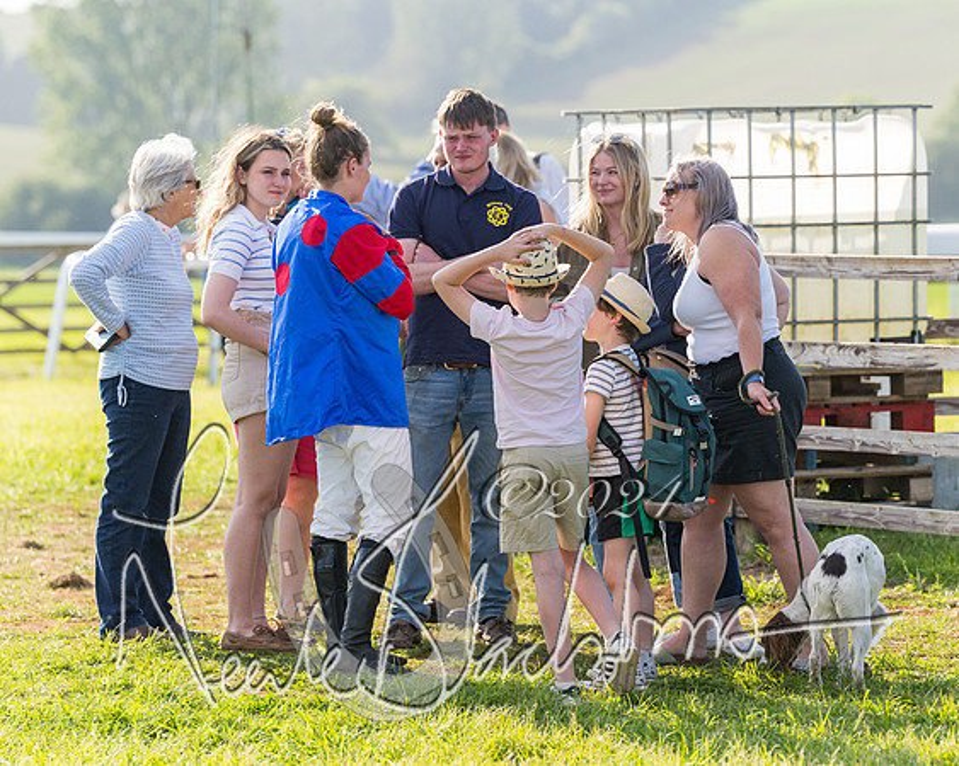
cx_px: 573
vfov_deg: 7.1
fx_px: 6144
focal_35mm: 217
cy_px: 436
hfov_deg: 8.9
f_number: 4
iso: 800
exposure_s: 1/5000
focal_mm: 145
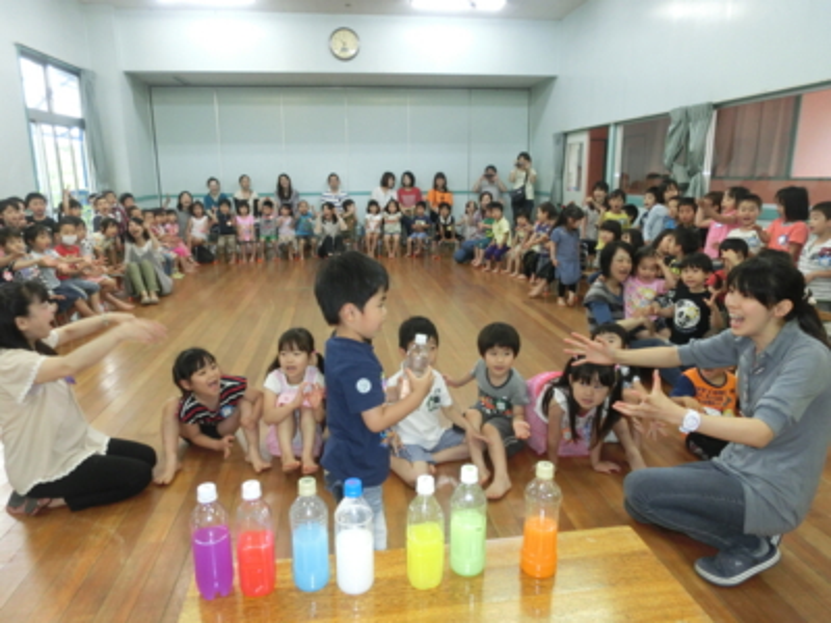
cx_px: 416
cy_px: 312
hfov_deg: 71.6
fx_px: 576
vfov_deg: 56.8
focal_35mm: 24
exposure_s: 1/60
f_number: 3
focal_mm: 4.24
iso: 400
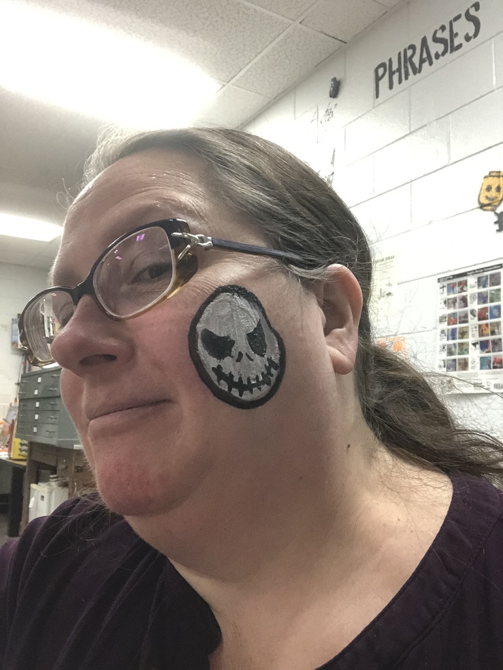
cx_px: 252
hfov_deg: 44.2
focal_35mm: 32
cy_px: 335
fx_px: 619
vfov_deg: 56.8
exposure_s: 1/60
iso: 320
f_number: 2.2
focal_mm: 2.87
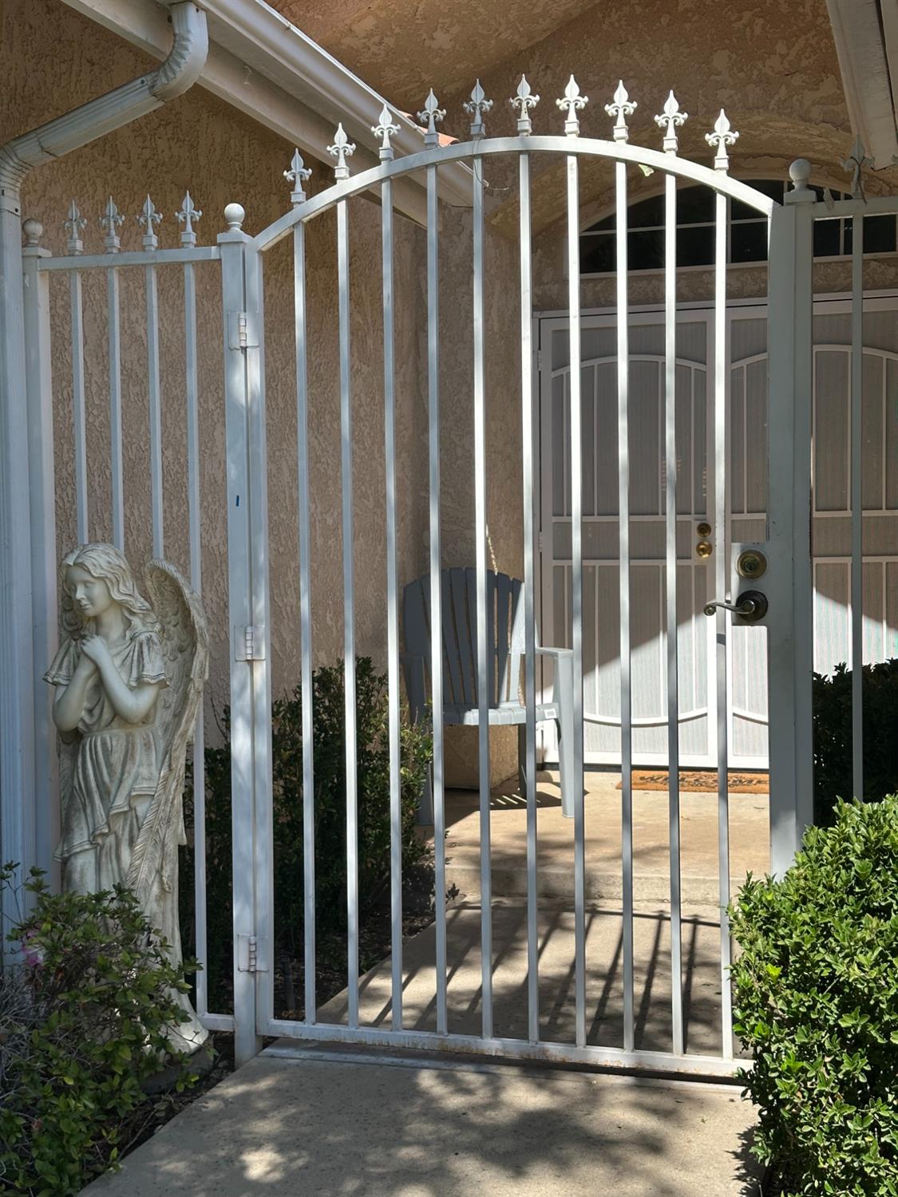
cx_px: 449
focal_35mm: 48
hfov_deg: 30.3
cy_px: 598
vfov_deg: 39.7
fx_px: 1660
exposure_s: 1/2358
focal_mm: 6.86
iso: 64
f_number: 1.78
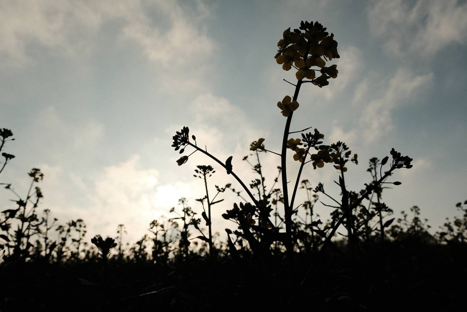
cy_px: 156
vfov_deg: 41.1
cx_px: 234
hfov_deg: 58.7
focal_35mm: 32
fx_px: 415
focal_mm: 21.2
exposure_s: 1/4700
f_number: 8
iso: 640
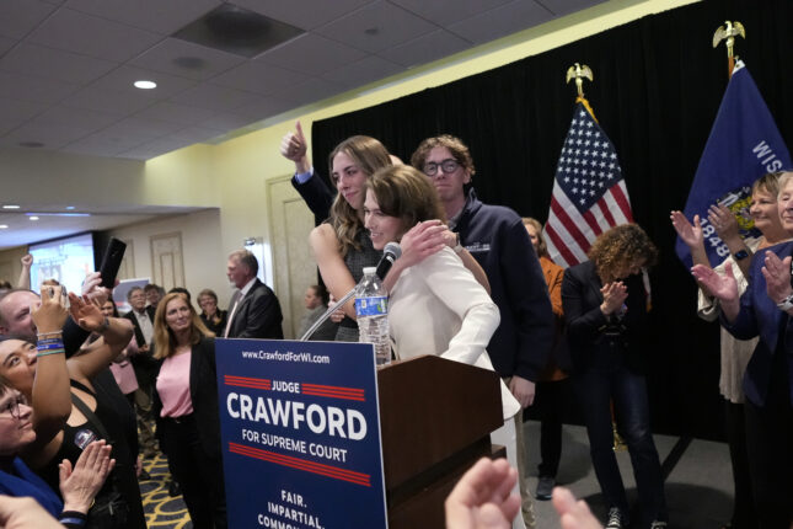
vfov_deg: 53.1
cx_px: 396
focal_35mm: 24
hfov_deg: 73.7
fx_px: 529
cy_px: 264
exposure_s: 1/400
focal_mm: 16
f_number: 2.8
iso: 8000
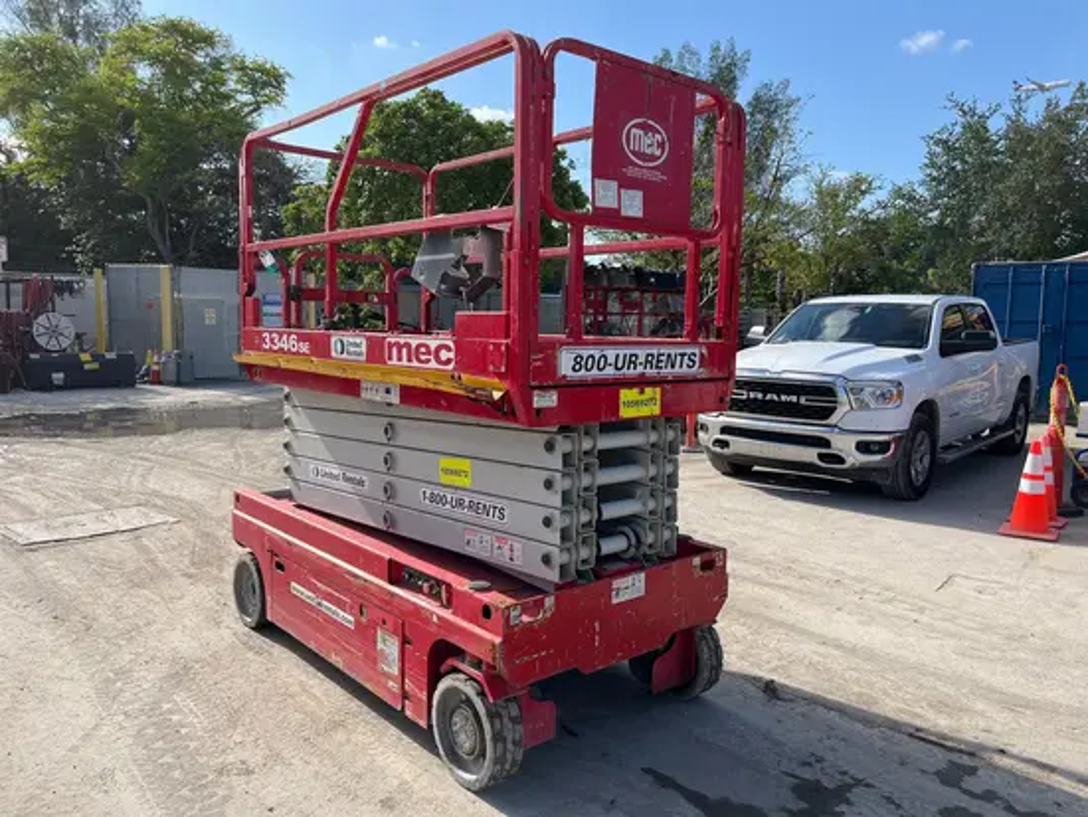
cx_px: 544
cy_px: 408
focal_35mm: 26
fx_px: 818
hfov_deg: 67.3
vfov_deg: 53.1
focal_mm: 5.1
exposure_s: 1/2062
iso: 50
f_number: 1.6
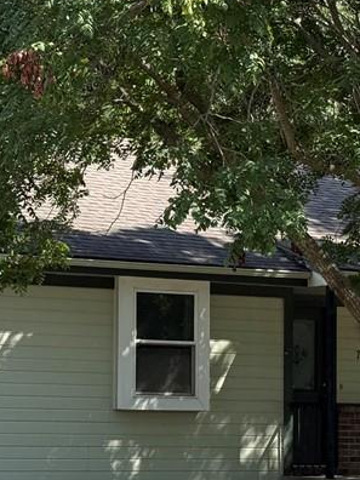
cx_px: 168
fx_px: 1719
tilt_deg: +3.9
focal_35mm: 124
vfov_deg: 15.8
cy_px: 336
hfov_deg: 12.0
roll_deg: -0.1
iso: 100
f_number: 1.78
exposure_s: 1/1715
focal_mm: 6.76
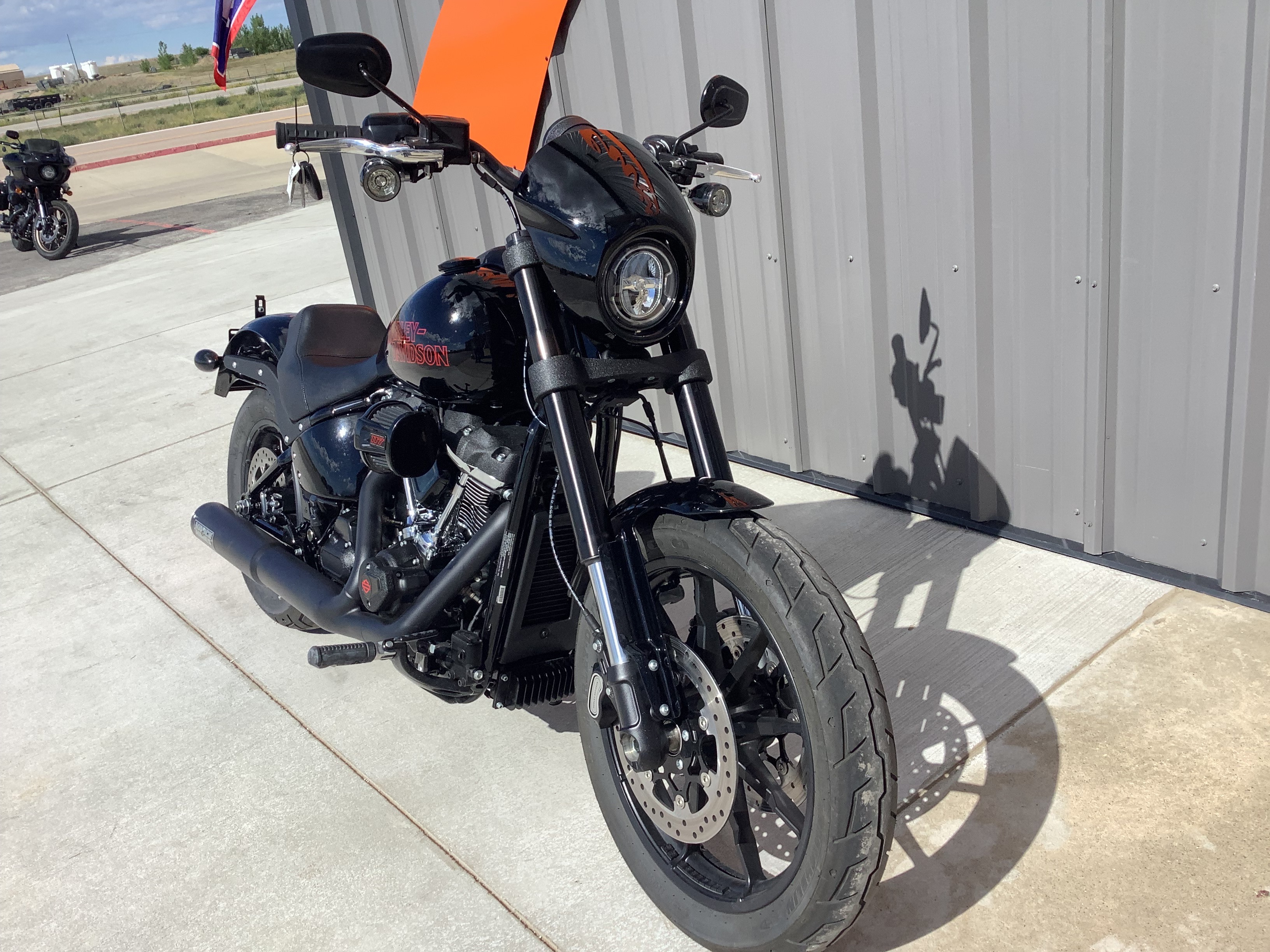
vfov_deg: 45.4
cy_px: 476
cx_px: 635
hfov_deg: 58.4
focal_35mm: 31
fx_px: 1137
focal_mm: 3.3
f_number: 2.4
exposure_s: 1/1698
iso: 25
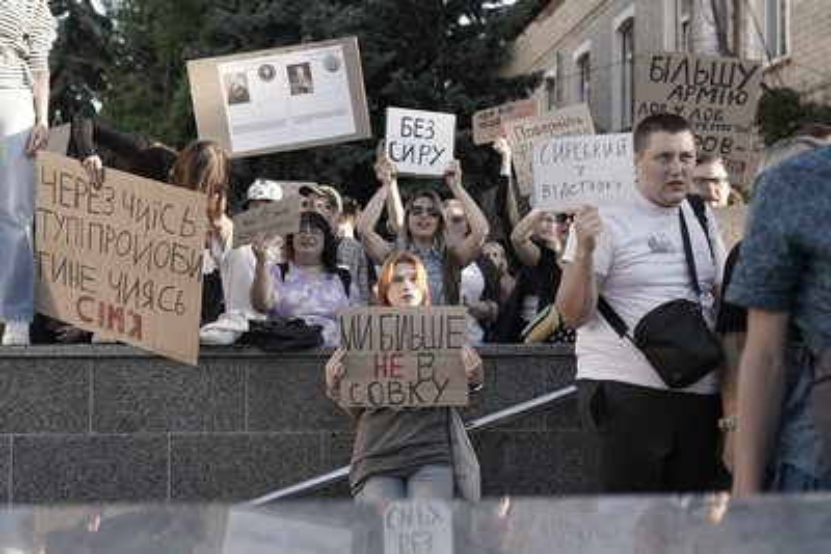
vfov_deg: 26.0
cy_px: 277
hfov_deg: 38.2
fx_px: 1201
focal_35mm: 52
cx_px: 416
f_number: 2.8
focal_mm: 35
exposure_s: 1/250
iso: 125
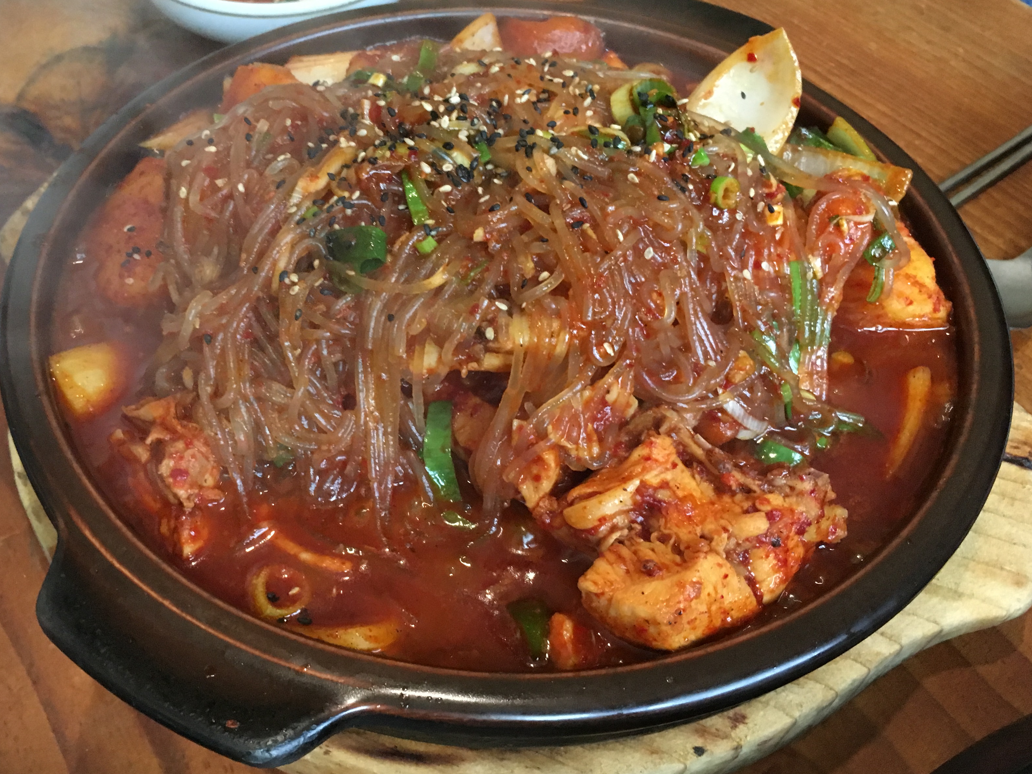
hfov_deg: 49.8
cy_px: 363
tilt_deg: -49.4
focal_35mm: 37
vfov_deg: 38.7
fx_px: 1103
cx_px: 405
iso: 200
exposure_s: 1/15
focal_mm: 4.15
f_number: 2.2
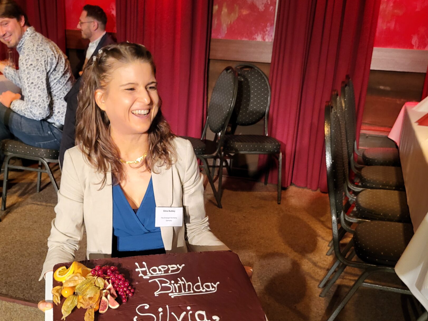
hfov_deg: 45.7
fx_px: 507
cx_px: 190
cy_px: 227
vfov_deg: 34.6
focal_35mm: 41
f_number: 1.8
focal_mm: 5.4
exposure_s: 1/50
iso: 400
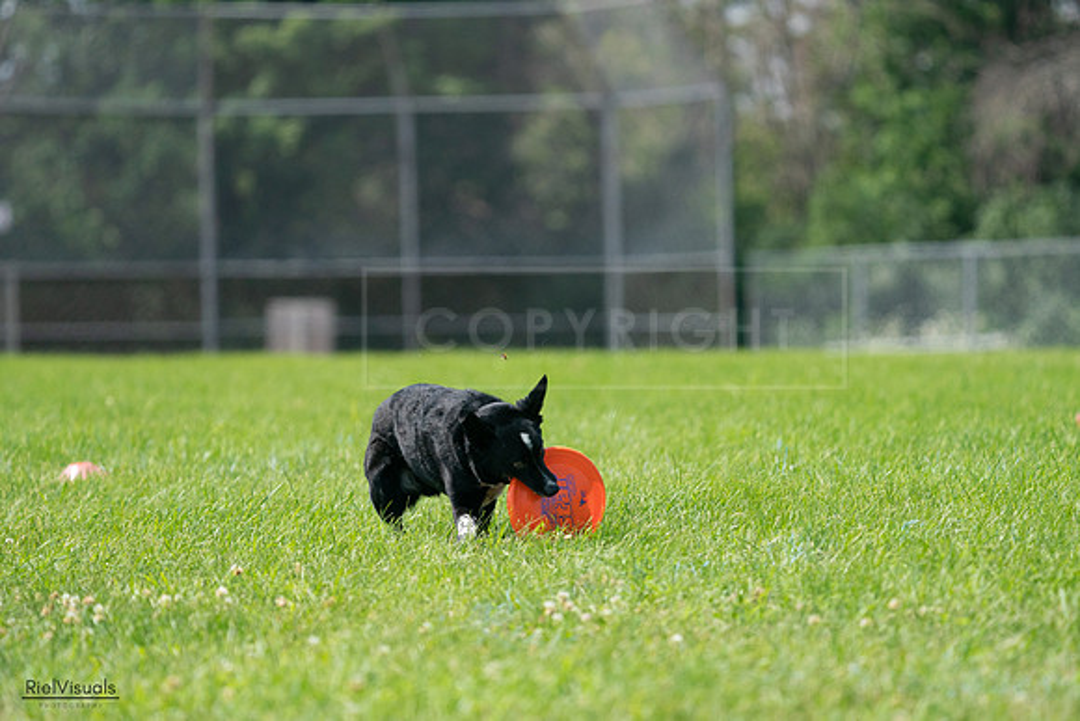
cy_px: 360
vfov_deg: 4.5
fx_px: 9092
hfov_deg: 6.8
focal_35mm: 303
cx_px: 540
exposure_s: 1/4000
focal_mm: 303
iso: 1600
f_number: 6.3
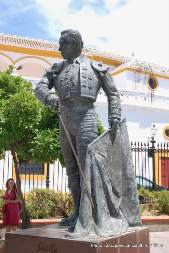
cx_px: 84
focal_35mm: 51
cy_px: 126
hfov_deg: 26.6
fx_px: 358
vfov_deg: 38.8
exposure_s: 1/200
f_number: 5.6
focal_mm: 34
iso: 100
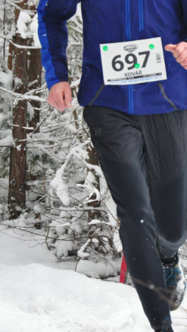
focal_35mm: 300
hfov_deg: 4.1
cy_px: 114
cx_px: 137
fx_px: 2644
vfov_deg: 7.2
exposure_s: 1/500
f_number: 5.6
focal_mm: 105
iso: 1250
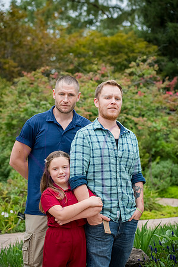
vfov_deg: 25.4
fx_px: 593
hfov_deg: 17.1
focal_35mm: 80
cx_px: 89
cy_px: 134
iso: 1250
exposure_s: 1/320
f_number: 4.5
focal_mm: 80
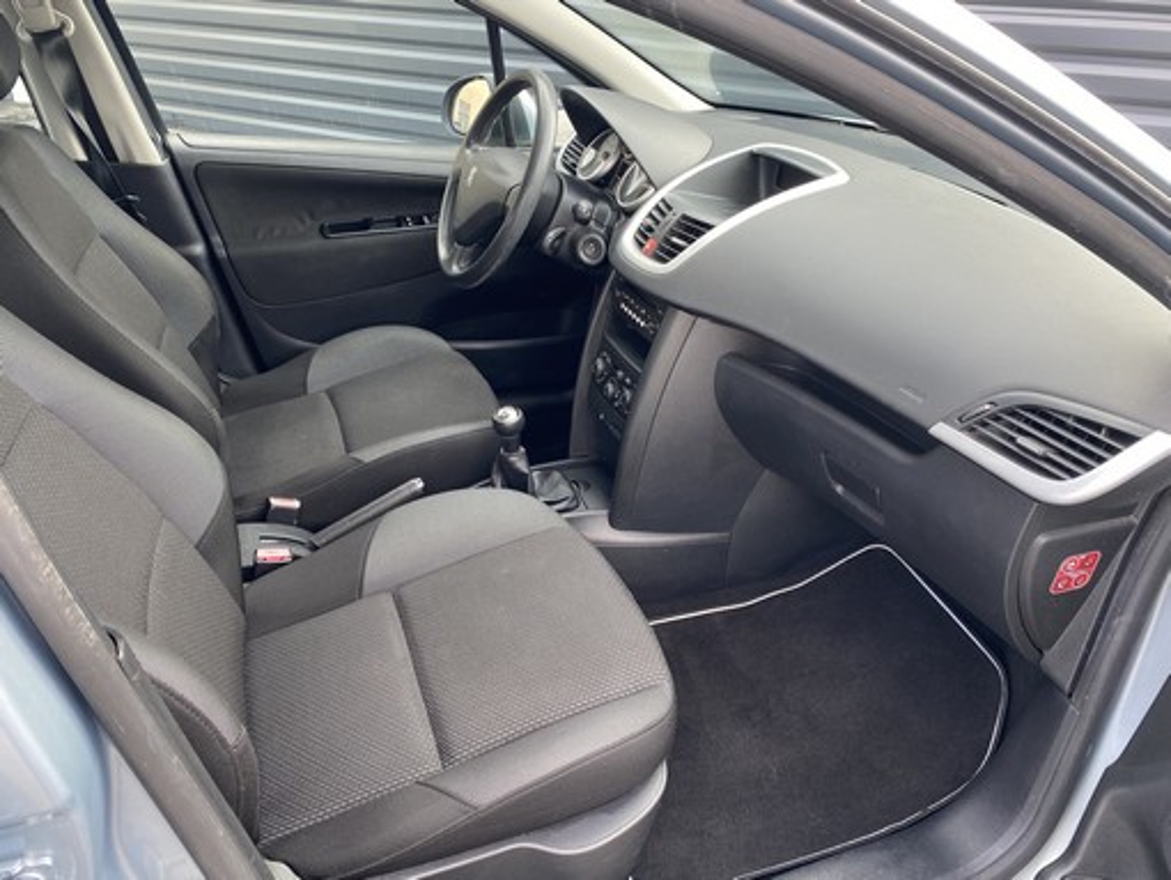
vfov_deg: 53.1
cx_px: 586
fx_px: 880
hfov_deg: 67.3
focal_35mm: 26
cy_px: 440
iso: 64
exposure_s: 1/122
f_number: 1.8
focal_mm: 4.25
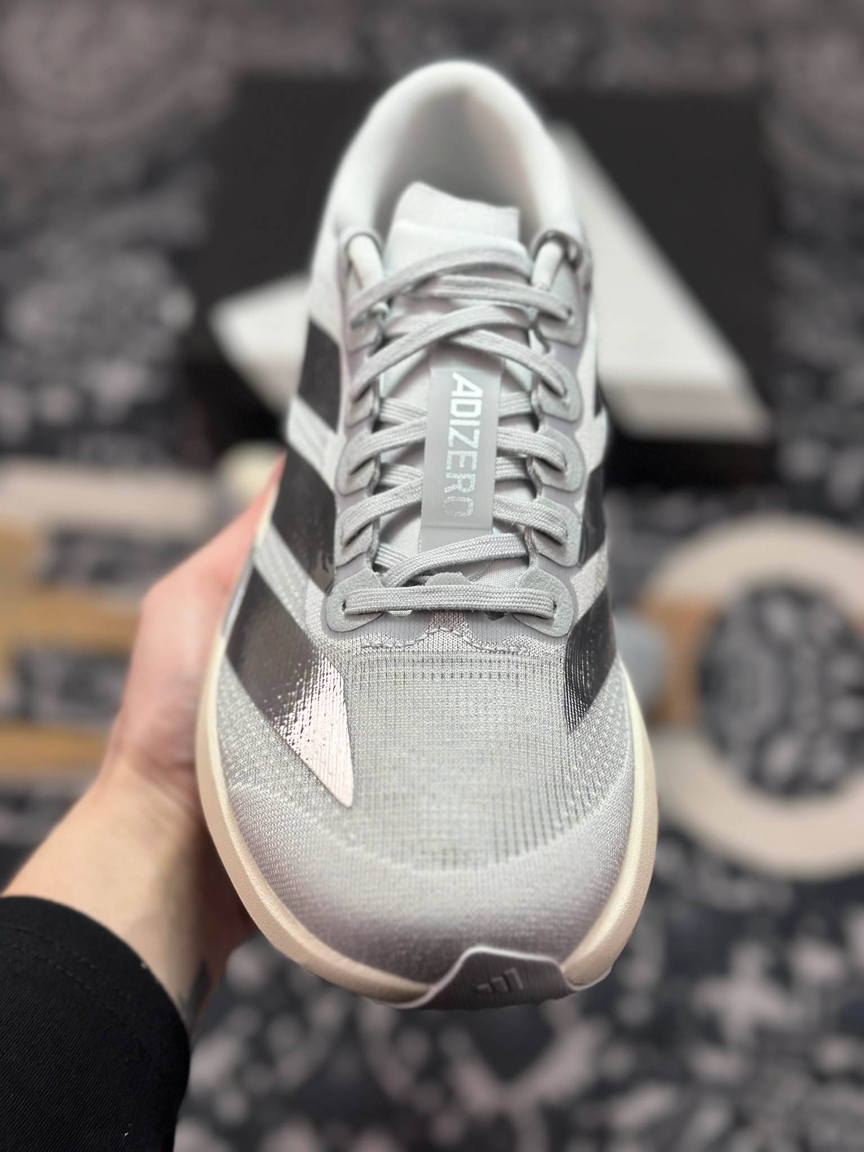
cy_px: 576
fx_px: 1597
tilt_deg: -58.4
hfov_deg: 30.3
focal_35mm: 48
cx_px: 432
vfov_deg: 39.7
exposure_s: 1/1212
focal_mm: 6.86
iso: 80
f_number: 1.78
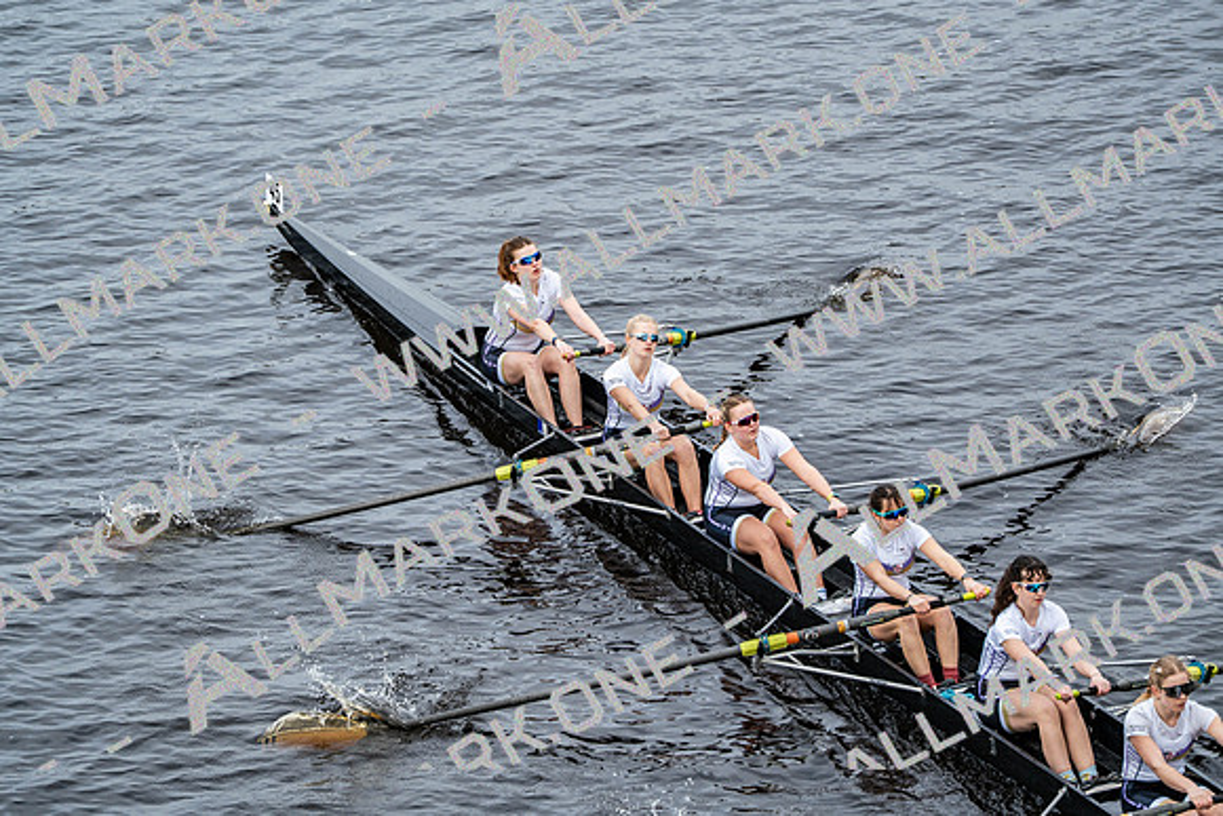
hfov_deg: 10.3
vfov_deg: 6.9
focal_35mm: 200
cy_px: 408
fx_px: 6796
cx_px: 612
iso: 320
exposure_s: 1/2000
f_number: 2.8
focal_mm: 200
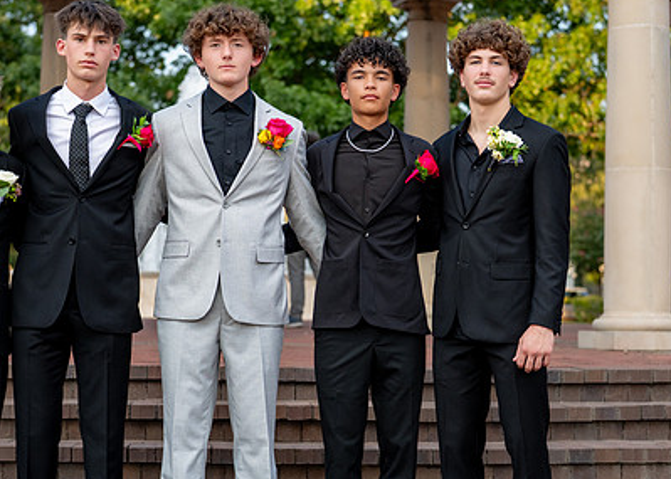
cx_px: 283
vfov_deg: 15.7
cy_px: 287
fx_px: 1734
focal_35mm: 91
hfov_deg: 21.9
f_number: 2.5
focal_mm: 50
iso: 320
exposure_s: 1/640
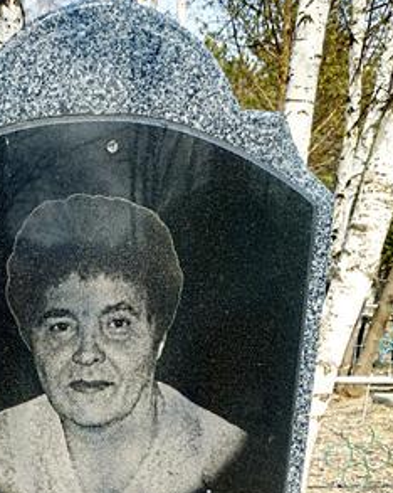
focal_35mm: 48
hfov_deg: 30.7
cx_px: 86
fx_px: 699
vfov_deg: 35.5
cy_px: 481
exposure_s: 1/457
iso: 103
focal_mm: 3.94
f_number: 1.9
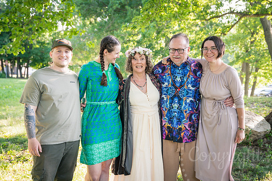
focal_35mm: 48
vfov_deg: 28.0
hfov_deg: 41.1
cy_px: 90
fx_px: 362
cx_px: 136
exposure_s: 1/320
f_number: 4
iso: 1000
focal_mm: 48
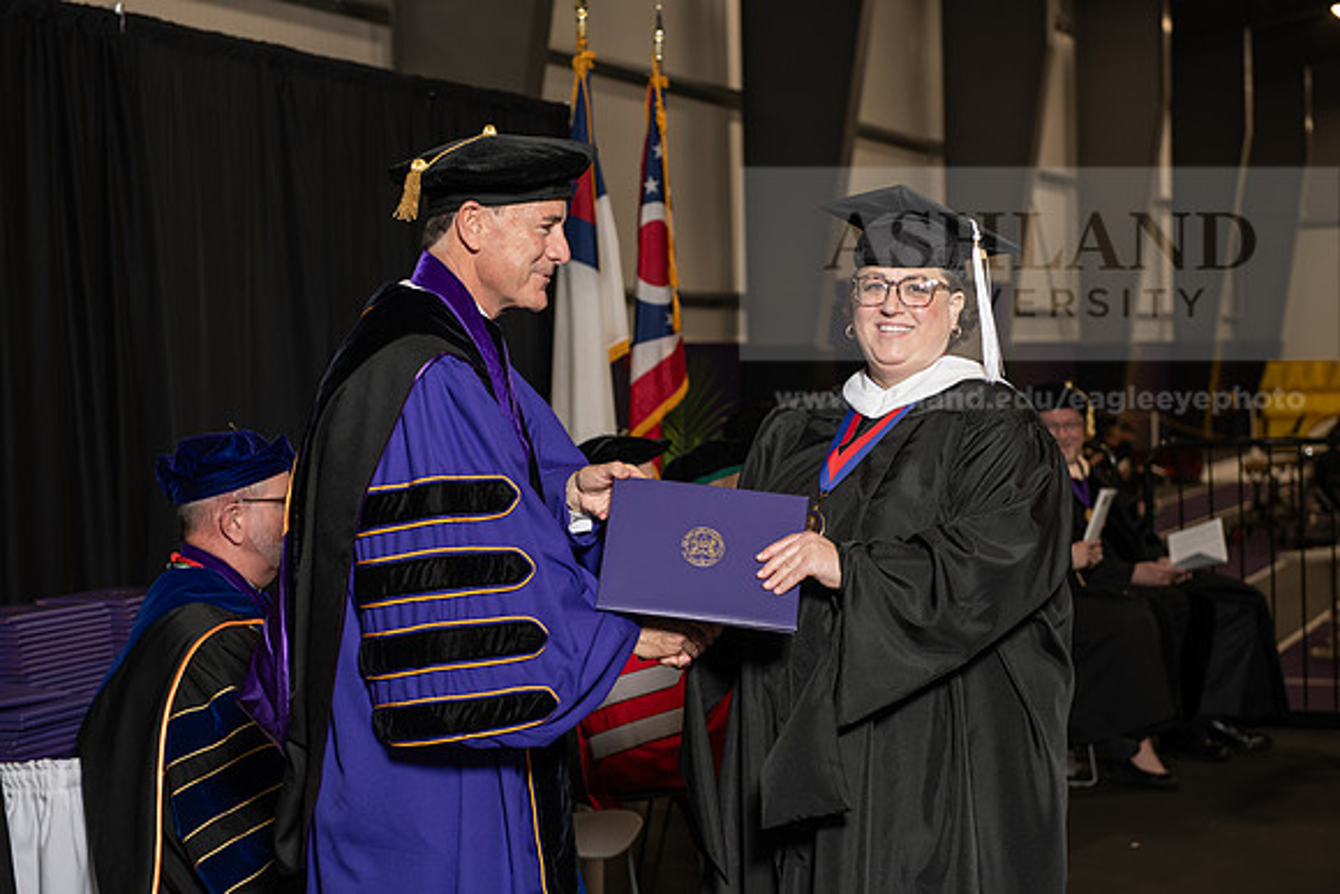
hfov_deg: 28.8
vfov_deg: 19.5
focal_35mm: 70
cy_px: 447
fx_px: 2606
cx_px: 670
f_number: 5
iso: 800
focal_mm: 70
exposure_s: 1/125
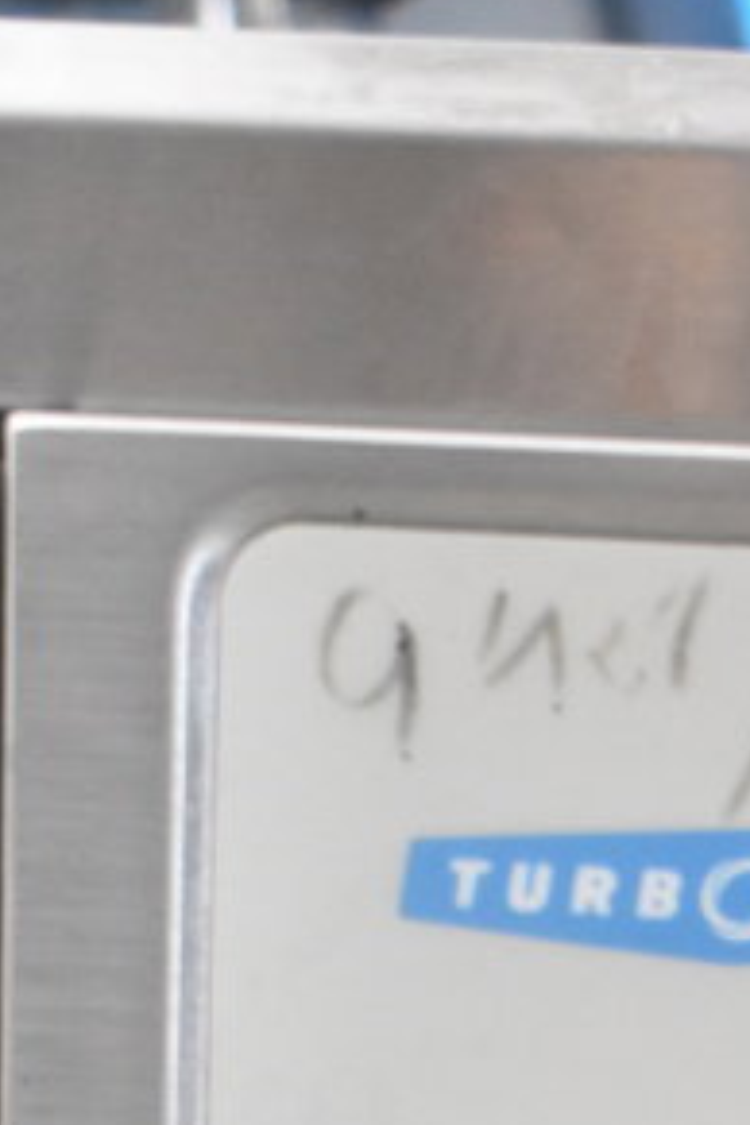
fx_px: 4267
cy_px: 1745
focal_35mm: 137
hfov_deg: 10.0
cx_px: 738
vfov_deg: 14.0
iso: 4500
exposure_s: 1/50
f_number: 4.2
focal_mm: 29
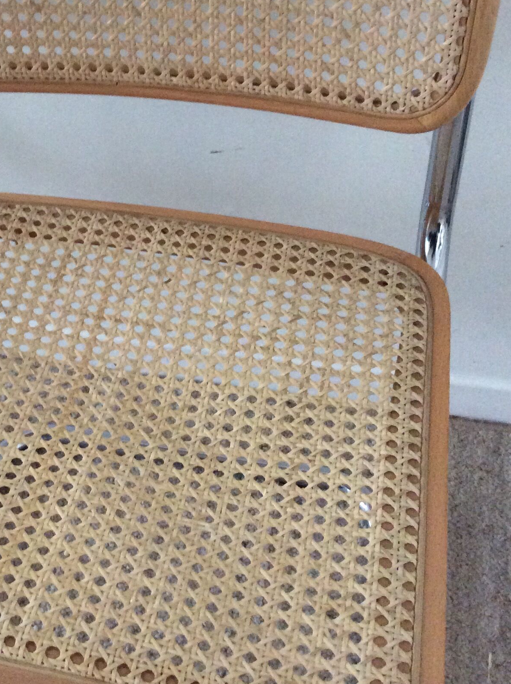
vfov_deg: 36.5
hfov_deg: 27.5
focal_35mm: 52
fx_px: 1026
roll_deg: +5.8
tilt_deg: -41.4
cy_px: 228
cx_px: 122
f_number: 2.4
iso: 320
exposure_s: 1/17
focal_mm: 3.3
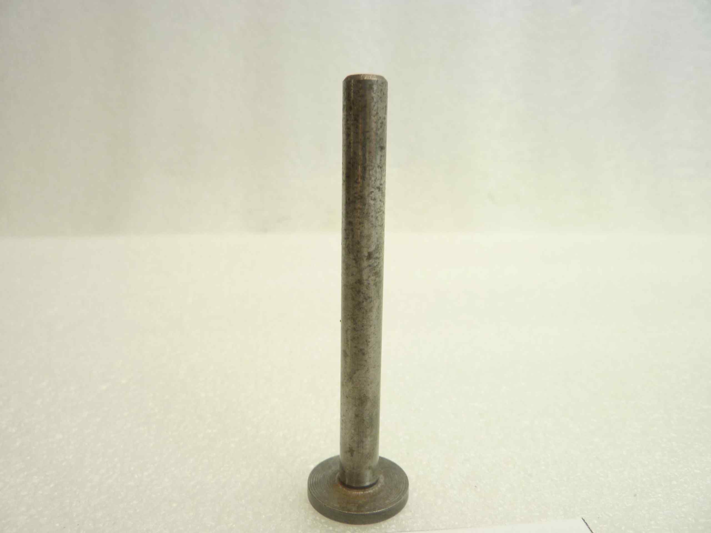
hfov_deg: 69.4
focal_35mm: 25
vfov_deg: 54.9
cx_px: 356
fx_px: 513
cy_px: 266
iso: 80
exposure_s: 1/25
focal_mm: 4.1
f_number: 3.3
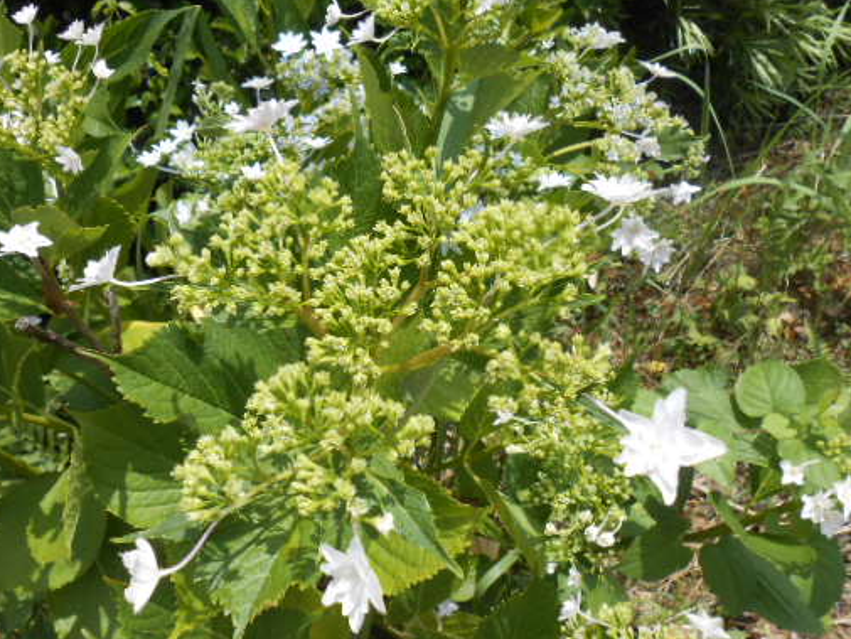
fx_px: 934
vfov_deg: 37.7
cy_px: 292
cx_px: 393
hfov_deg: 48.9
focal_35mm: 38
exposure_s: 1/640
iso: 80
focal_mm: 5.3
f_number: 3.8
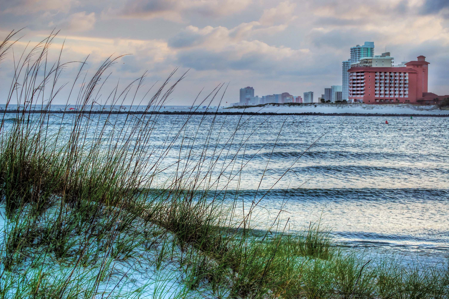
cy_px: 150
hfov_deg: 24.6
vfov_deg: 16.5
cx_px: 224
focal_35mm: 82
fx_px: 1028
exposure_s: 1/200
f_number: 7.1
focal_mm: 55
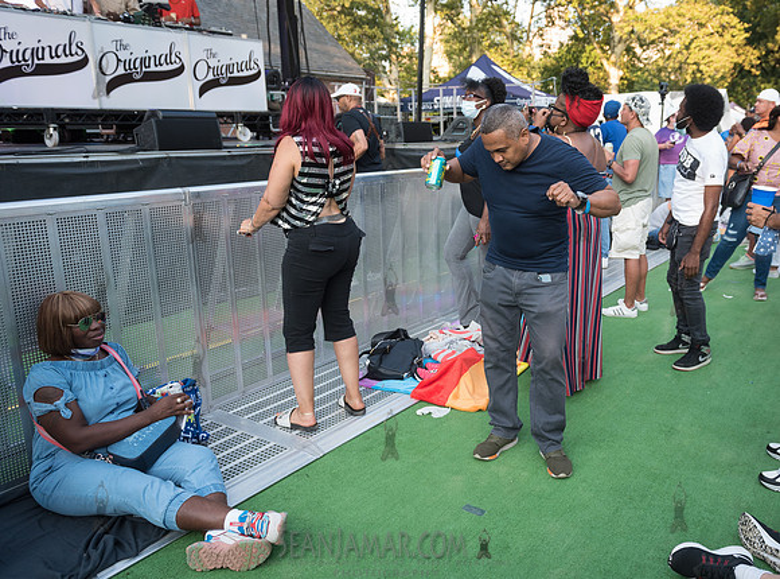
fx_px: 651
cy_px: 273
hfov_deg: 61.0
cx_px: 488
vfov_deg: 47.9
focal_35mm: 29
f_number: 4
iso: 500
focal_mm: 24
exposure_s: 1/400
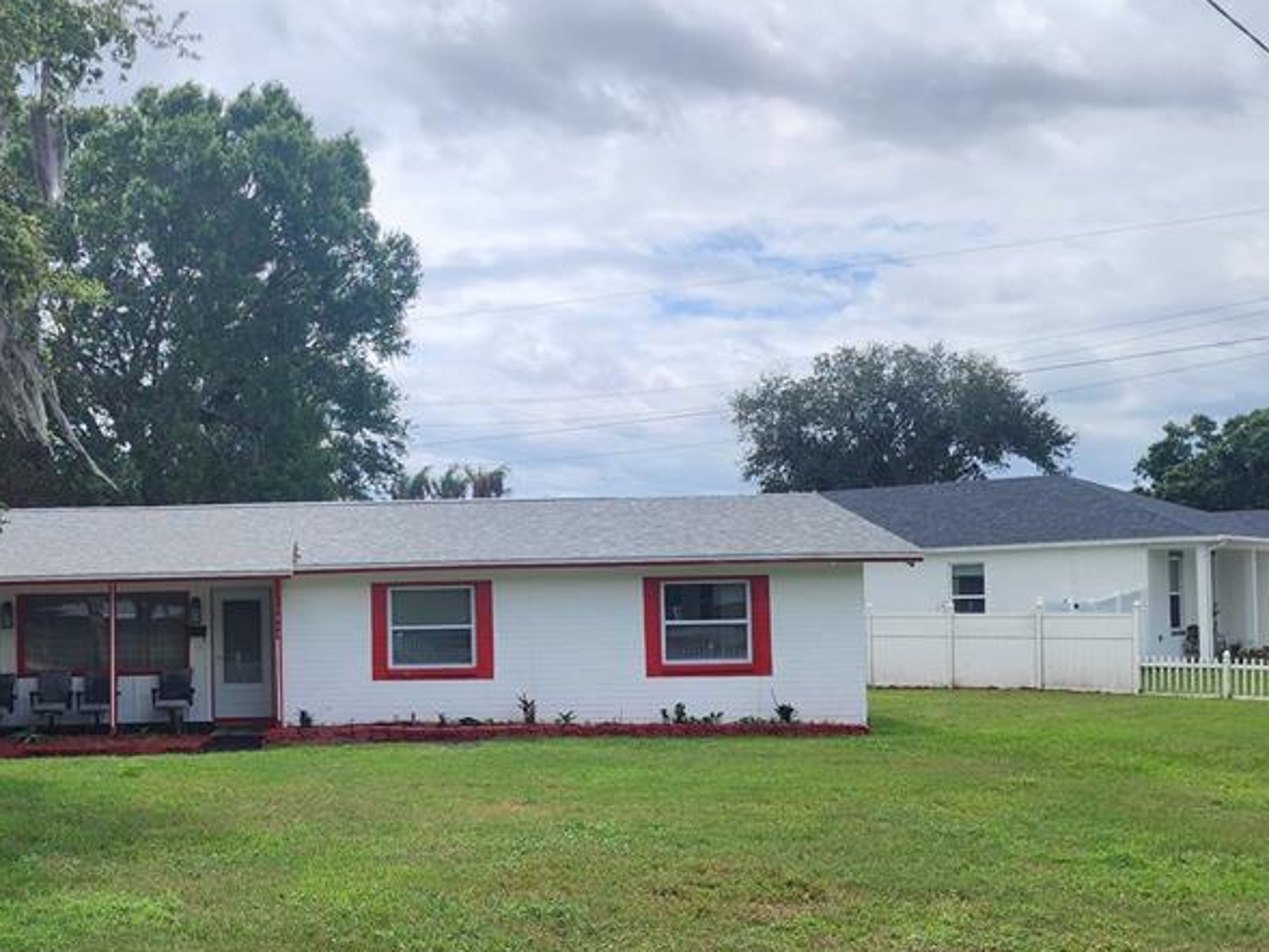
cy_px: 545
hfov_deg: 45.1
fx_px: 1467
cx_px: 304
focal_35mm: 40
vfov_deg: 35.9
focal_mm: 6.4
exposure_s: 1/1339
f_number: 1.8
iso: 12
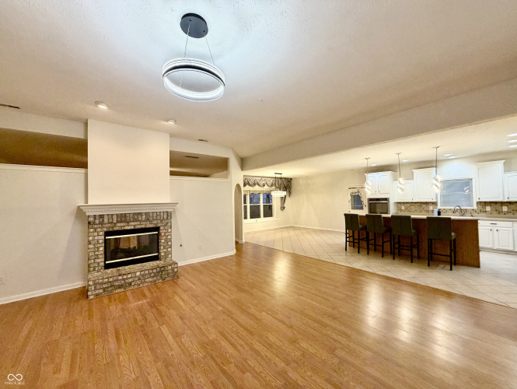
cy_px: 194
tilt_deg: +1.5
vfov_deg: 85.8
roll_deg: +1.6
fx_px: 209
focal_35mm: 14
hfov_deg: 102.0
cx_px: 258
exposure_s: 1/60
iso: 250
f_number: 2.2
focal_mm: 2.22
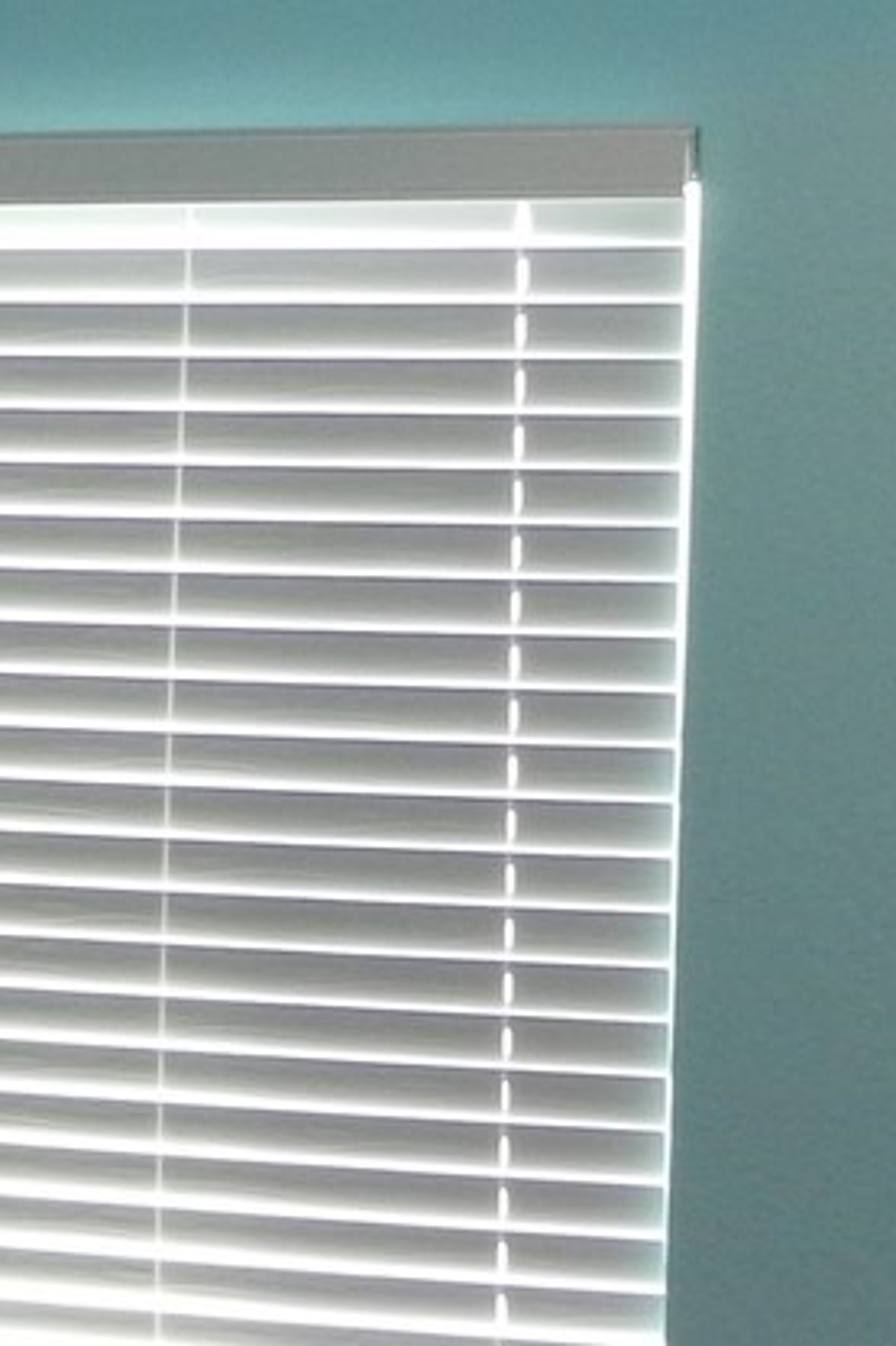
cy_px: 799
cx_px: 49
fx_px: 3736
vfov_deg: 20.4
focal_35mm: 100
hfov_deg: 13.5
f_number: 3.5
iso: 200
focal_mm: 4.5
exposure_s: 1/30
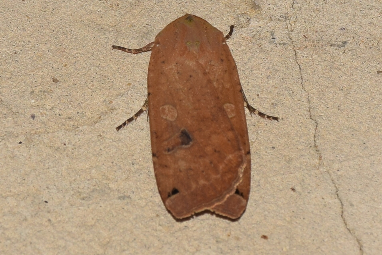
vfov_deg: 6.6
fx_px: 2230
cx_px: 191
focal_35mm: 210
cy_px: 128
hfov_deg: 9.8
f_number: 13
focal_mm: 140
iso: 100
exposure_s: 1/160
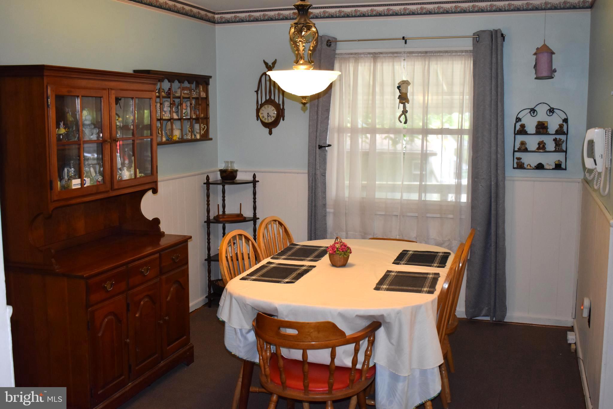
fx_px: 664
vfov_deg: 34.2
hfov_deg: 49.6
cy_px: 204
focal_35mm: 39
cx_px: 306
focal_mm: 26
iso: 1100
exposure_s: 1/125
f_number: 4
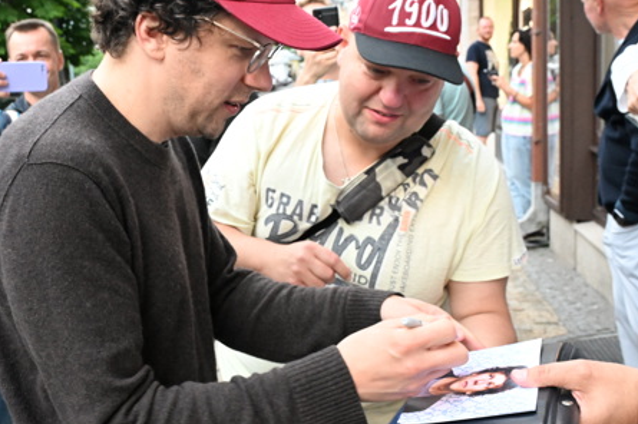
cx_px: 191
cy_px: 183
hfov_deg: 42.8
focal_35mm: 45
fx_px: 797
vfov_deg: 29.8
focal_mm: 29
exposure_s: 1/125
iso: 6400
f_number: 9
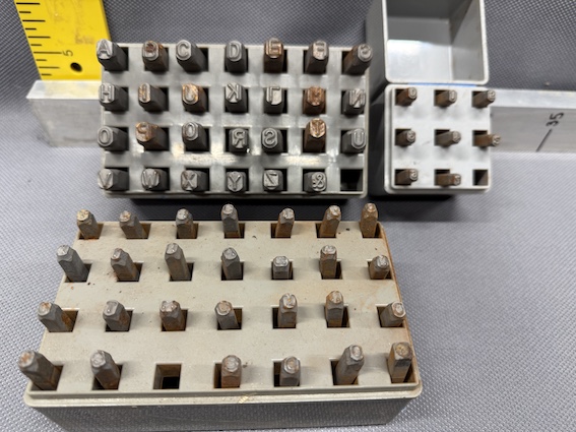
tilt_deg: -49.7
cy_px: 216
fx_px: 399
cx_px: 288
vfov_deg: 56.8
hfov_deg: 71.6
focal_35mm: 24
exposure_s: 1/50
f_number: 1.78
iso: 125
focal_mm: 6.76
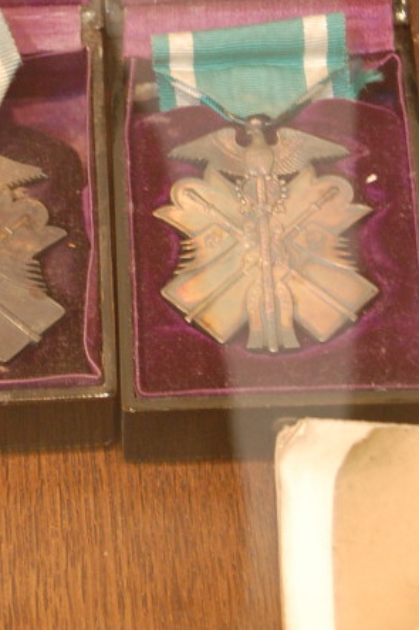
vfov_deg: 10.8
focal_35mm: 190
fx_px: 3327
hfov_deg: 7.2
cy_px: 132
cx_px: -38
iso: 1000
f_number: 5.6
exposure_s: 1/8
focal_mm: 55
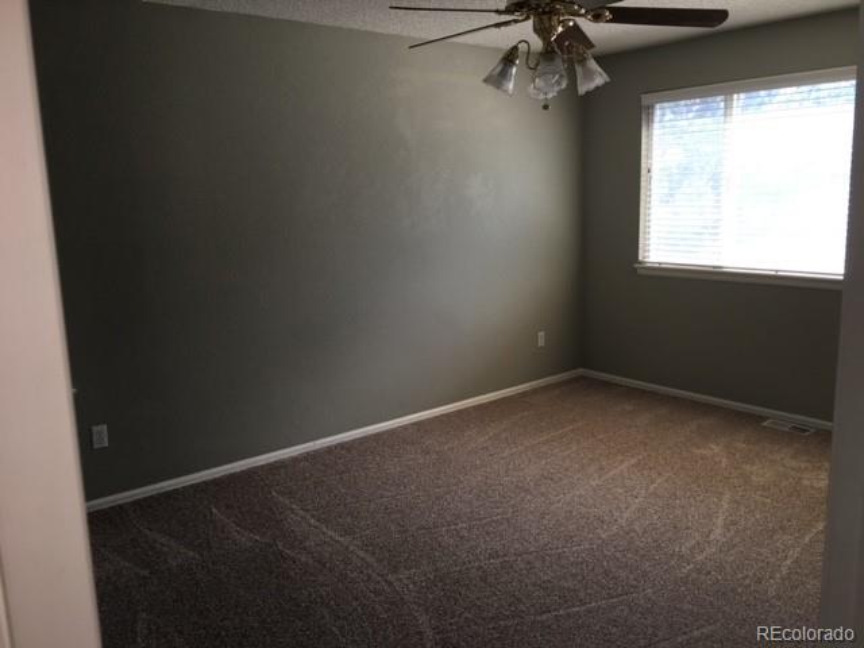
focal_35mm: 29
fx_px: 724
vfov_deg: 48.2
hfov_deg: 61.7
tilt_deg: -10.1
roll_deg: +2.5
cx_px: 432
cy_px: 324
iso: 25
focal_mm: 4.15
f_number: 2.2
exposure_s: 1/67
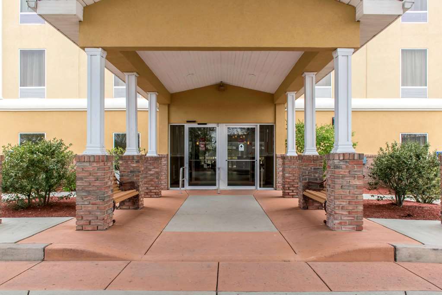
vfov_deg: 47.9
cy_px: 148
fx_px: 331
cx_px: 221
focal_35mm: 27
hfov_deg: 67.4
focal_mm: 18
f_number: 14
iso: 400
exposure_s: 1/100
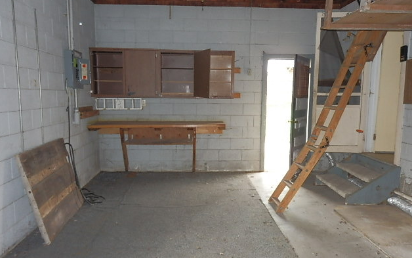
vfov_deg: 46.1
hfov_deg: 68.4
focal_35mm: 27
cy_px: 132
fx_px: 303
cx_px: 207
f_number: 3
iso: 200
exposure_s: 1/30
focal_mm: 4.5
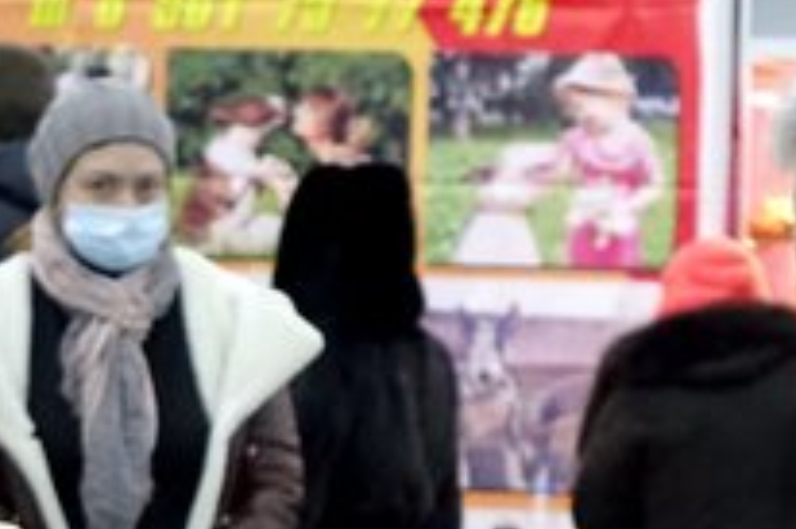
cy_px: 755
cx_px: 464
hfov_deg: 8.3
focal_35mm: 249
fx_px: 5501
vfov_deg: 5.5
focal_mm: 23.32
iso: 2000
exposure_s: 1/125
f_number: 2.8
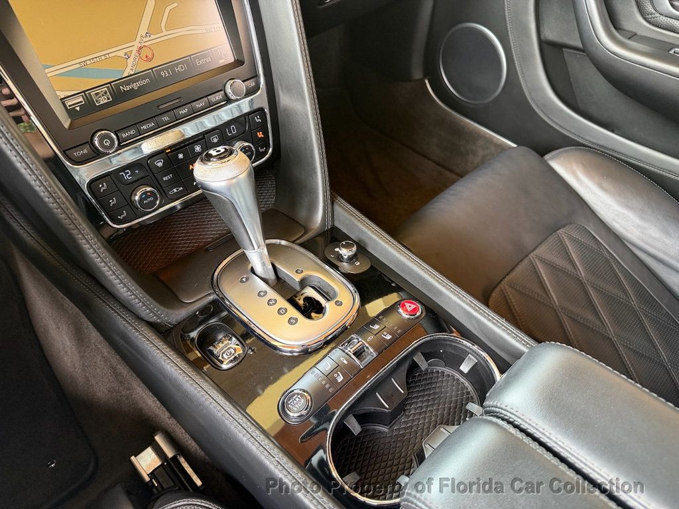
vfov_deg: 56.8
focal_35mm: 24
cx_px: 340
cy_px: 254
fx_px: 471
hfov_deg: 71.6
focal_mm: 6.76
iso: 250
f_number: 1.78
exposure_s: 1/50
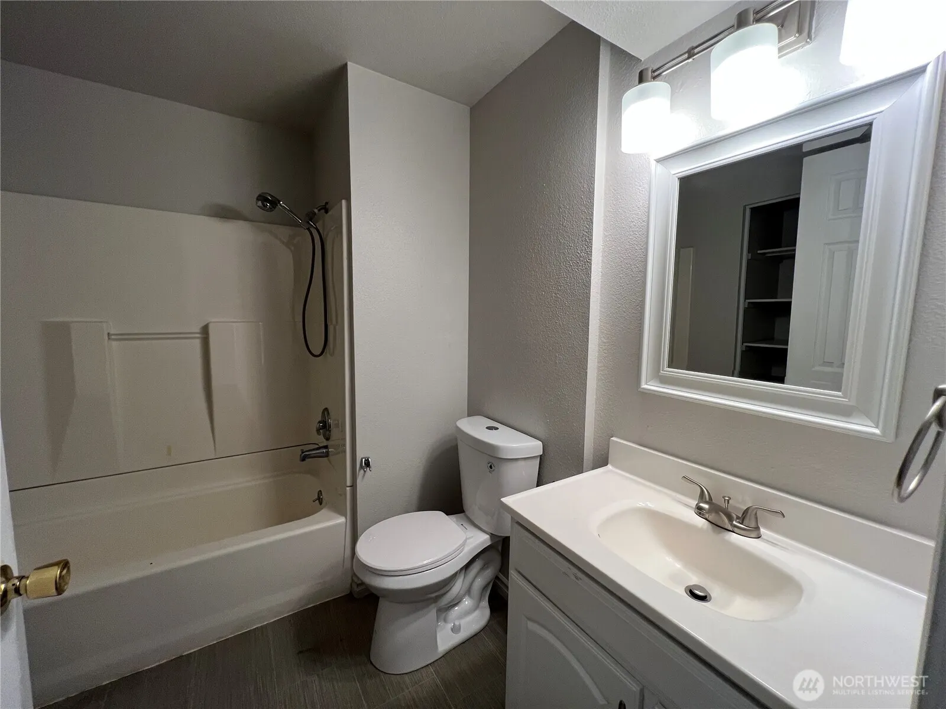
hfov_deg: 106.2
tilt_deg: -5.8
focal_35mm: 13
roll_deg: -1.2
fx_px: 355
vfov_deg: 89.9
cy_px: 354
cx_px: 473
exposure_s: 1/60
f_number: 1.8
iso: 125
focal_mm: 1.57
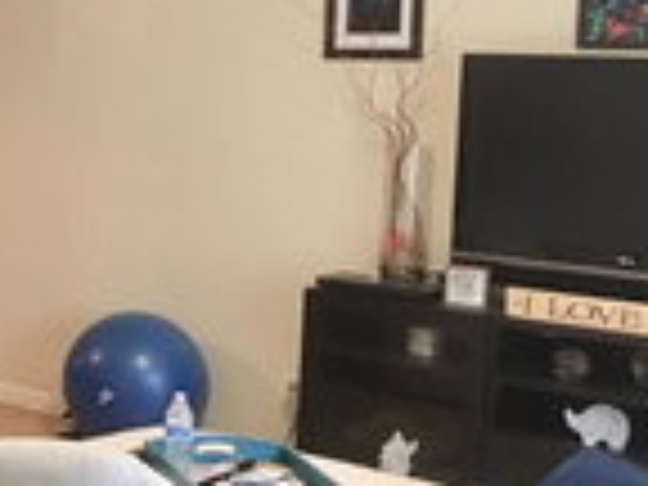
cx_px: -295
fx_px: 1610
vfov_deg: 17.1
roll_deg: -2.8
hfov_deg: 20.0
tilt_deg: -3.8
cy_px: 140
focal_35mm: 86
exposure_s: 1/30
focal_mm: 4.15
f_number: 2.2
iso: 160
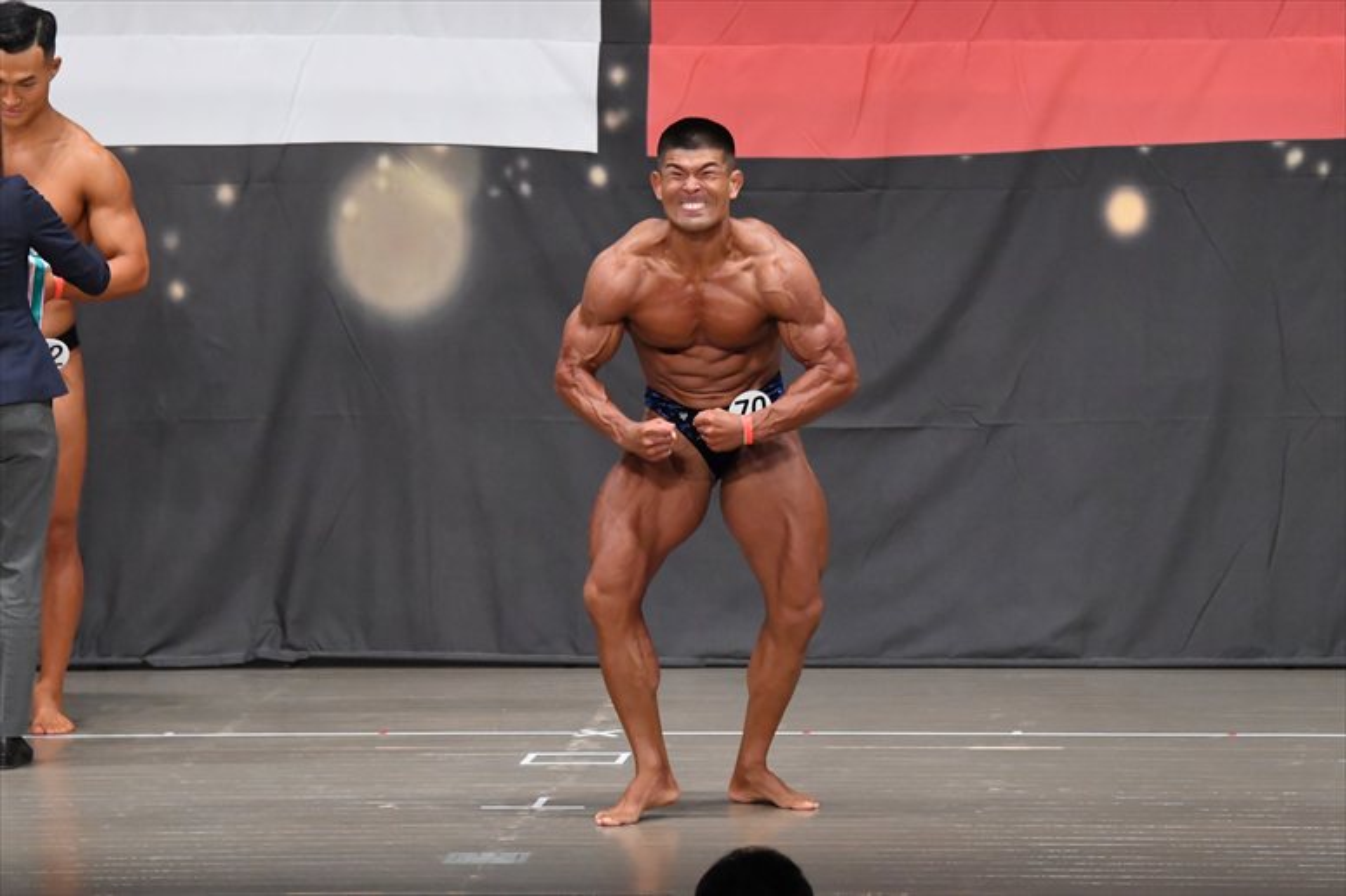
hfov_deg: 10.2
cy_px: 448
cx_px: 673
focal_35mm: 202
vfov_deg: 6.8
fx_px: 7549
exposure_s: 1/400
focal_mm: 135
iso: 6400
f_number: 5.6
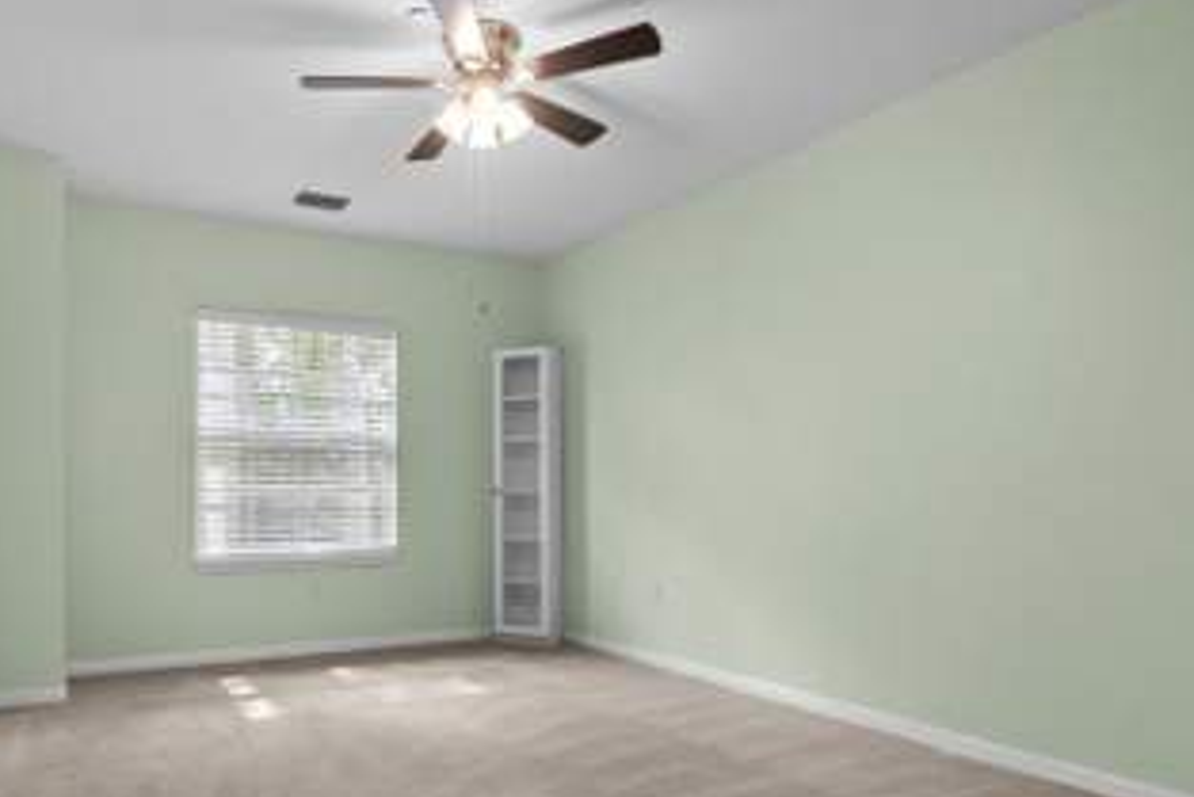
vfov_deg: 55.0
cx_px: 443
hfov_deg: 74.7
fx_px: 763
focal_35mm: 23
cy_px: 454
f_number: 4.5
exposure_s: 1/80
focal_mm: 10
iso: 800
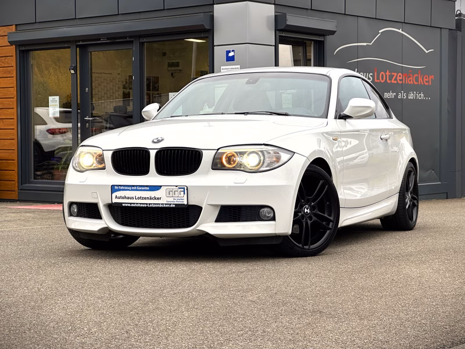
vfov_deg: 19.1
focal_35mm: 77
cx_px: 232
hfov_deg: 25.3
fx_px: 1034
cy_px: 174
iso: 50
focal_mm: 9
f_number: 2.8
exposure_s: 1/99
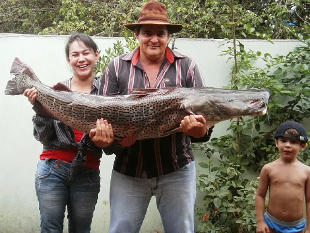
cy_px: 116
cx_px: 155
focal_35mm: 51
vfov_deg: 28.6
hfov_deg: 37.5
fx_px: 457
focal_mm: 9.05
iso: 100
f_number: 3.8
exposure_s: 1/250
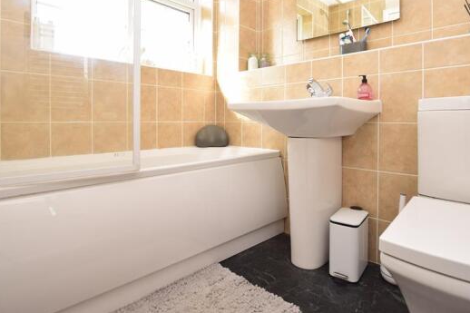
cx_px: 262
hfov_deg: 86.6
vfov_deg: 63.8
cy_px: 121
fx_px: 248
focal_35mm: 19
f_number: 5
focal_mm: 10
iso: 250
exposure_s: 1/80
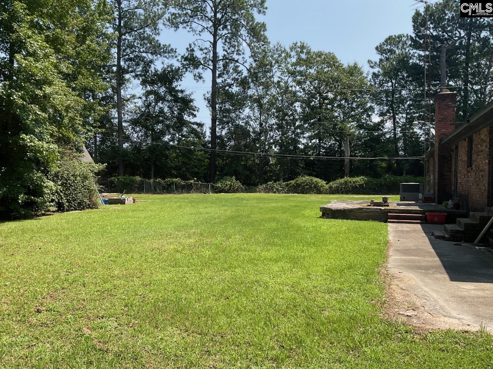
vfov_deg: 48.2
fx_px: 413
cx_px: 246
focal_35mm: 29
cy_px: 184
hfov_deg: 61.7
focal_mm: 3
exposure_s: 1/1195
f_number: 1.8
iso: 16
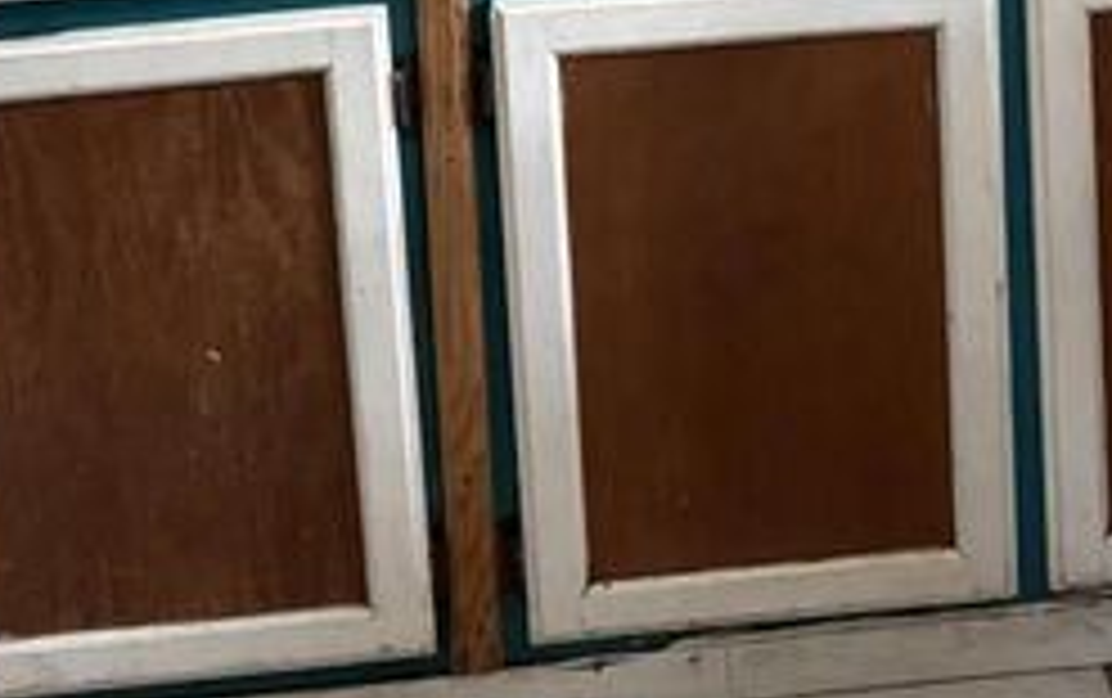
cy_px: -259
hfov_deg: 21.7
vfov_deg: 13.2
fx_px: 2882
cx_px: 797
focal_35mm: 95
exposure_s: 1/60
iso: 200
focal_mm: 5.96
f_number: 1.6
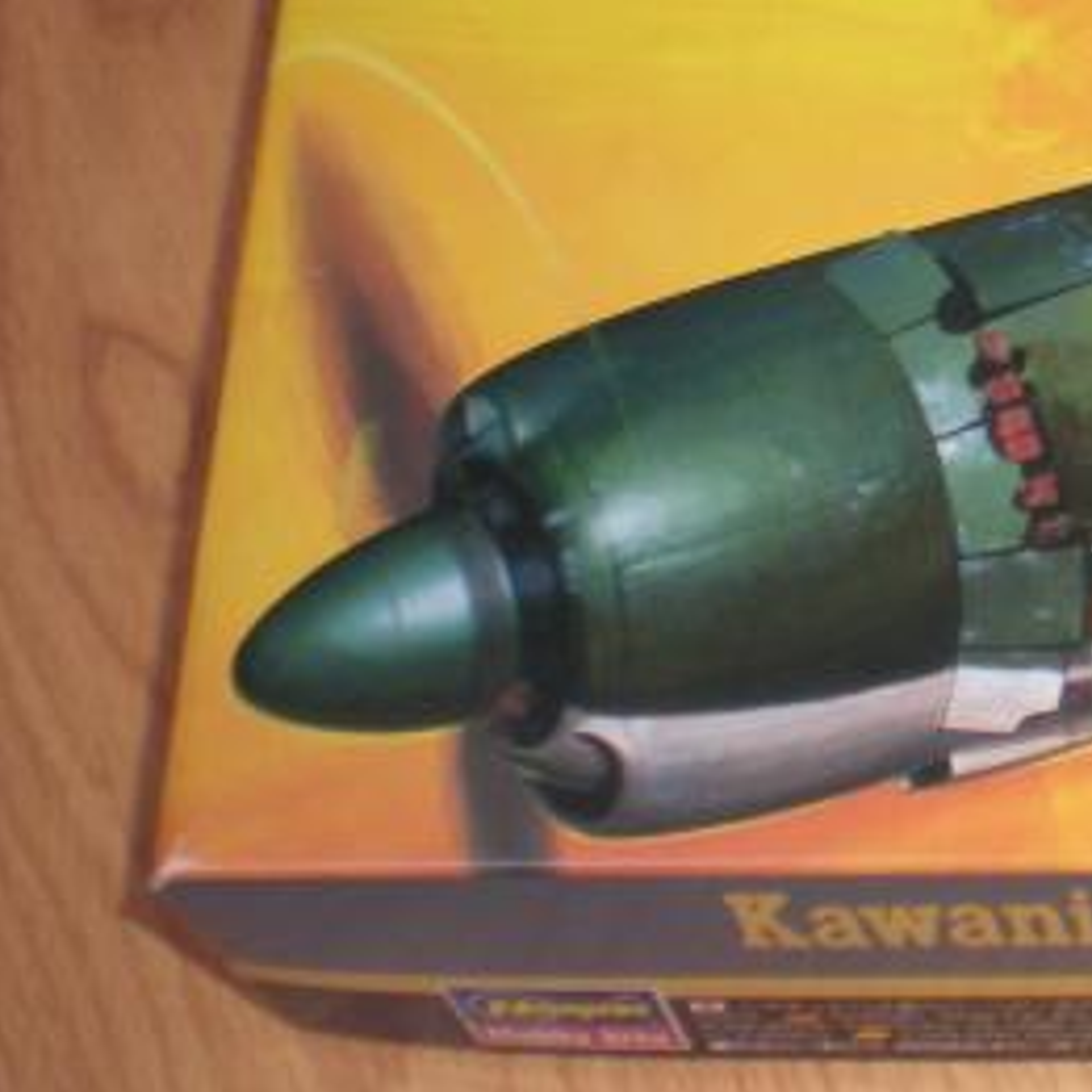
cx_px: 1661
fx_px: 3676
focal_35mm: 103
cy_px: 381
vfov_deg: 16.9
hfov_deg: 15.5
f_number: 3.1
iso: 64
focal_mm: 6.3
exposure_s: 1/30
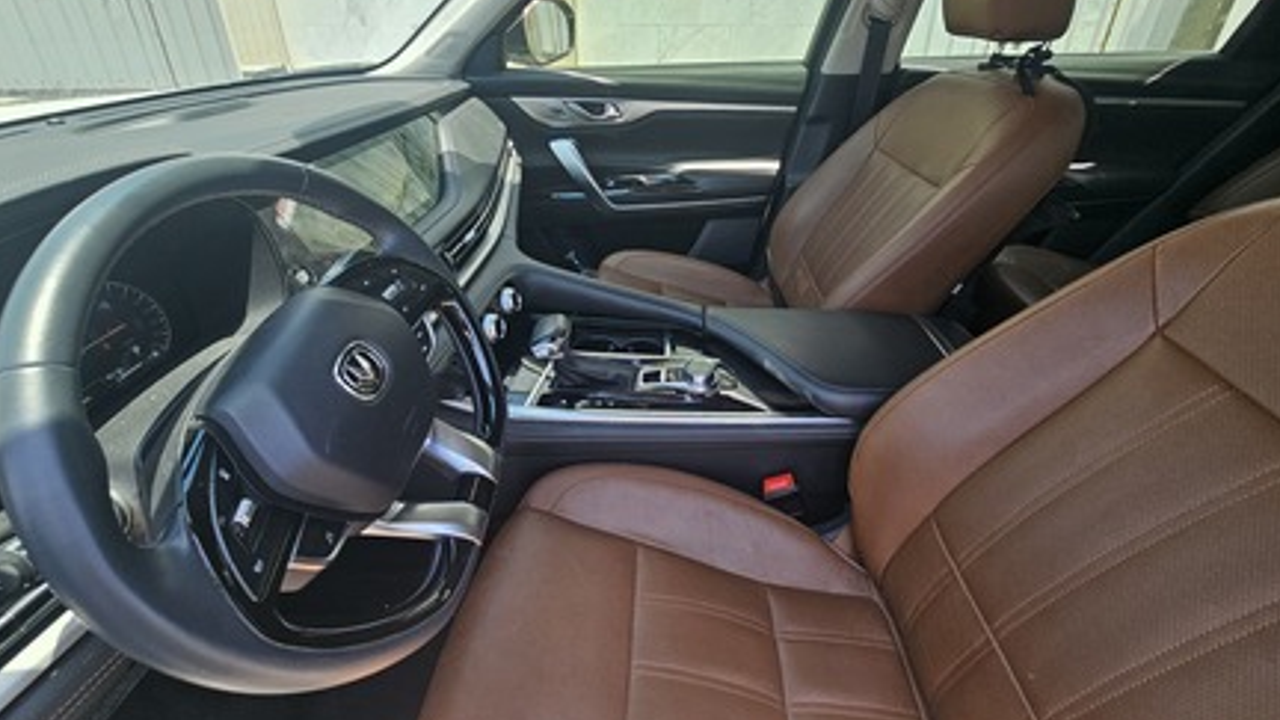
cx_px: 621
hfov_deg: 103.0
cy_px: 274
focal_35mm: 15
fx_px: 509
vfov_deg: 69.5
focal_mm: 2.2
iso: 50
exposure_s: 1/257
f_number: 2.2
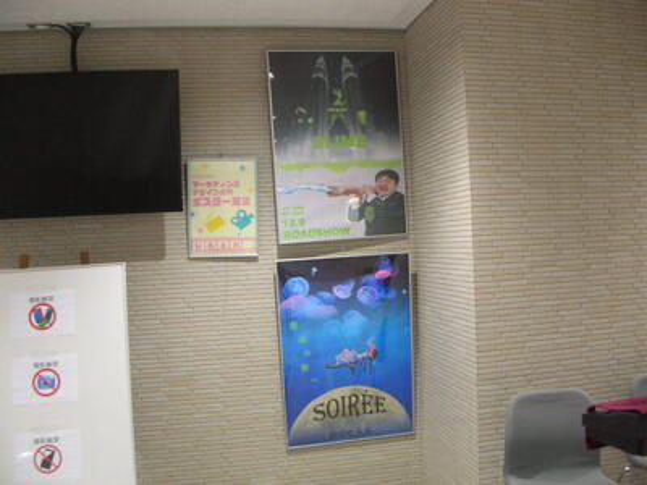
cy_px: 242
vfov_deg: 40.7
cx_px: 324
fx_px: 654
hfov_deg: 52.6
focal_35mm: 35
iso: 108
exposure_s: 1/5.9
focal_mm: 5.8
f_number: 2.8
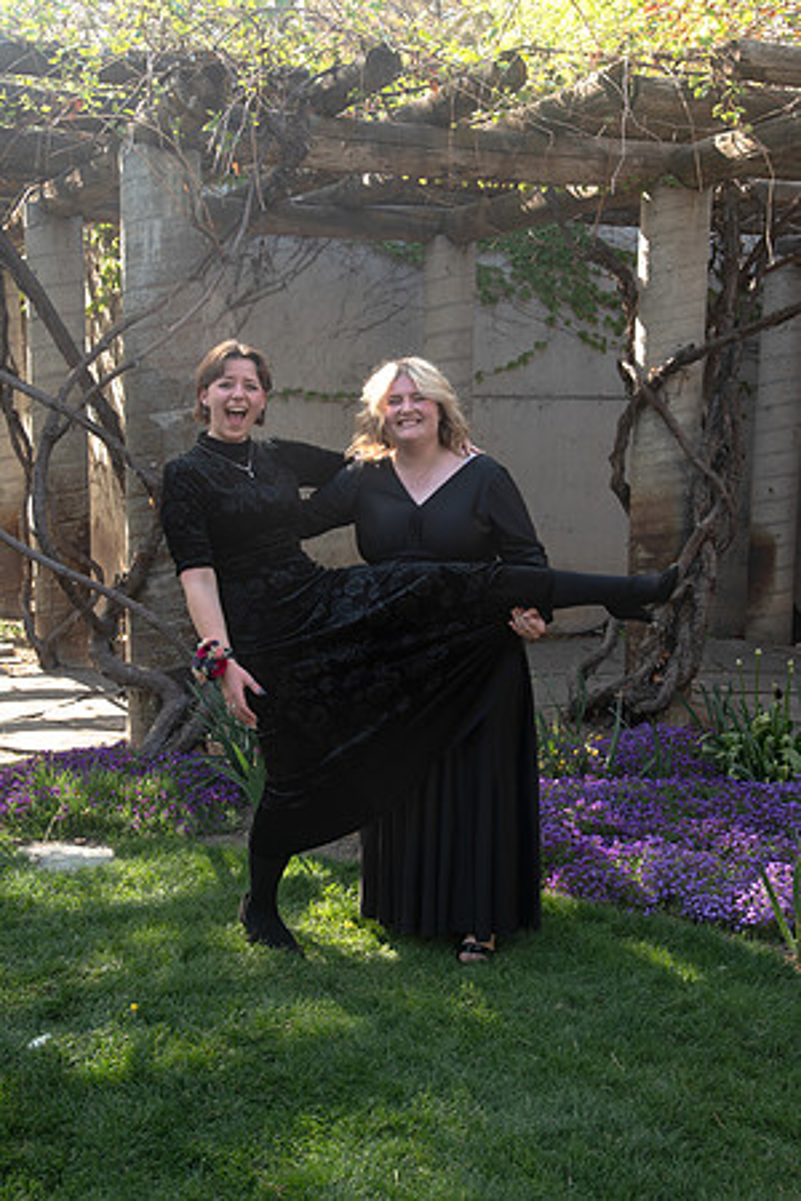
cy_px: 600
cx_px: 400
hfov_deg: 30.5
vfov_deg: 44.5
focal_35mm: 44
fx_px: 1468
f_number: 6.3
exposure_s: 1/125
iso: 250
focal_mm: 44
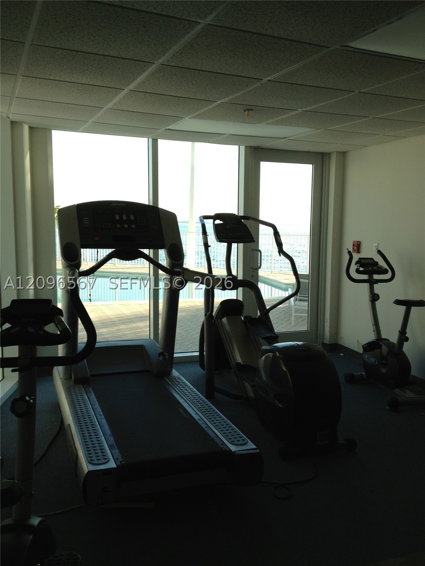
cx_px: 212
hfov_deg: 40.7
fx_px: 573
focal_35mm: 35
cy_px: 283
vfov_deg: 52.6
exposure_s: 1/449
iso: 50
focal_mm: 4.28
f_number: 2.4
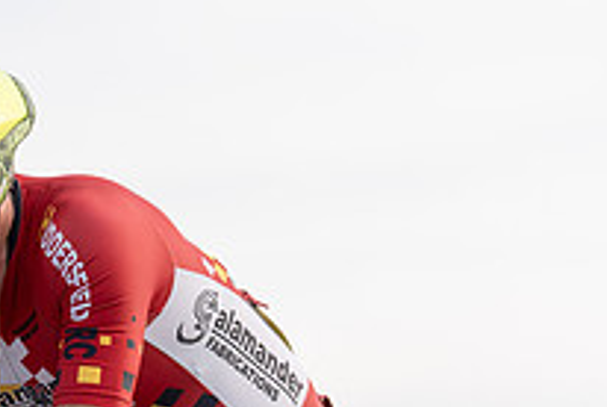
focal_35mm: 208
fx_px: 3512
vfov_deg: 6.6
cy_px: 500
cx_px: -159
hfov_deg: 9.7
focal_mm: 74
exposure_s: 1/1000
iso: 160
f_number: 4
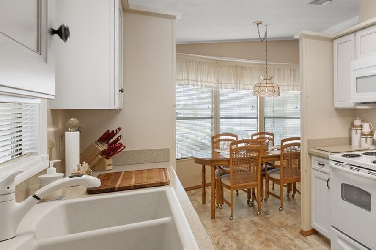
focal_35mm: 27
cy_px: 105
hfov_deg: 61.1
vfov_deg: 47.7
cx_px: 308
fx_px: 282
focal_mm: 10
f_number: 8
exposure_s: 1/4
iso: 250
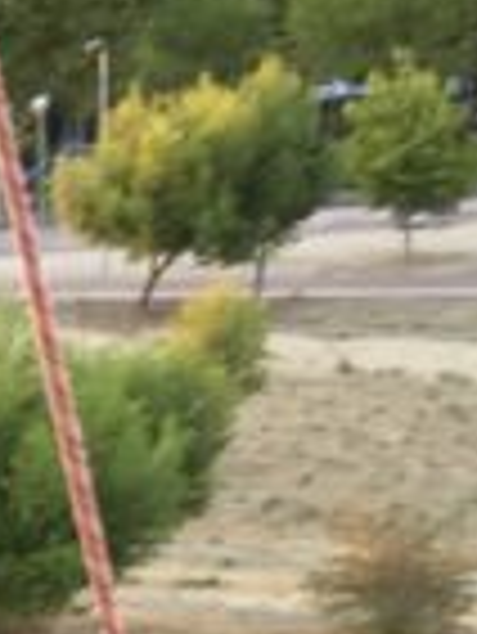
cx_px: -729
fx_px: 3504
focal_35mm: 191
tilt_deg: -21.5
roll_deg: +7.7
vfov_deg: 9.2
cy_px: 1547
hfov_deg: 7.2
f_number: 2.2
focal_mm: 4.15
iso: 25
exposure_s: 1/50
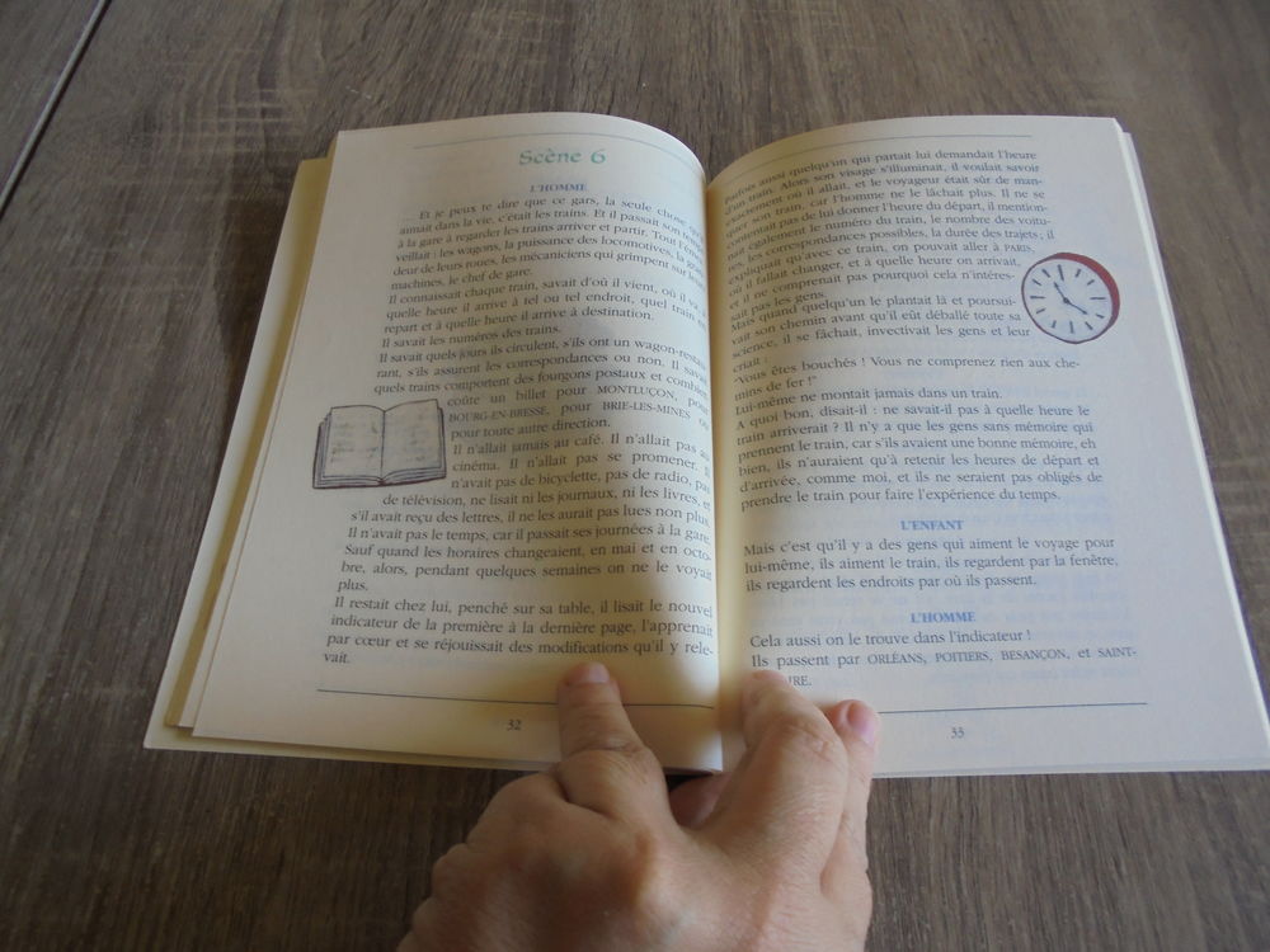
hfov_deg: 67.3
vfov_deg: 53.1
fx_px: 954
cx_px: 635
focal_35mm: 26
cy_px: 476
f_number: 3.5
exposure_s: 1/30
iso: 160
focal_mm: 4.6
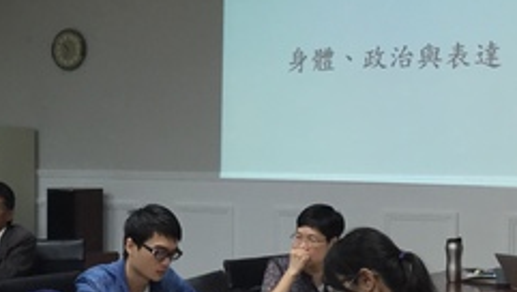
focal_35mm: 98
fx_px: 1345
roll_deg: -0.8
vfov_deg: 12.4
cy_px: 209
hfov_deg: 21.6
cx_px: 120
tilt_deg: -2.3
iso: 50
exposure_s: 1/30
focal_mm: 3.3
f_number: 2.4
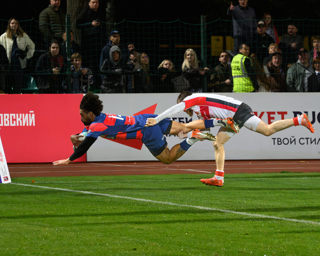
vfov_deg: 5.3
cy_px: 105
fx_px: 2765
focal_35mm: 292
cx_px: 150
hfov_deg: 6.6
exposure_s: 1/1250
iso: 6400
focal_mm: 175
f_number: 5.6
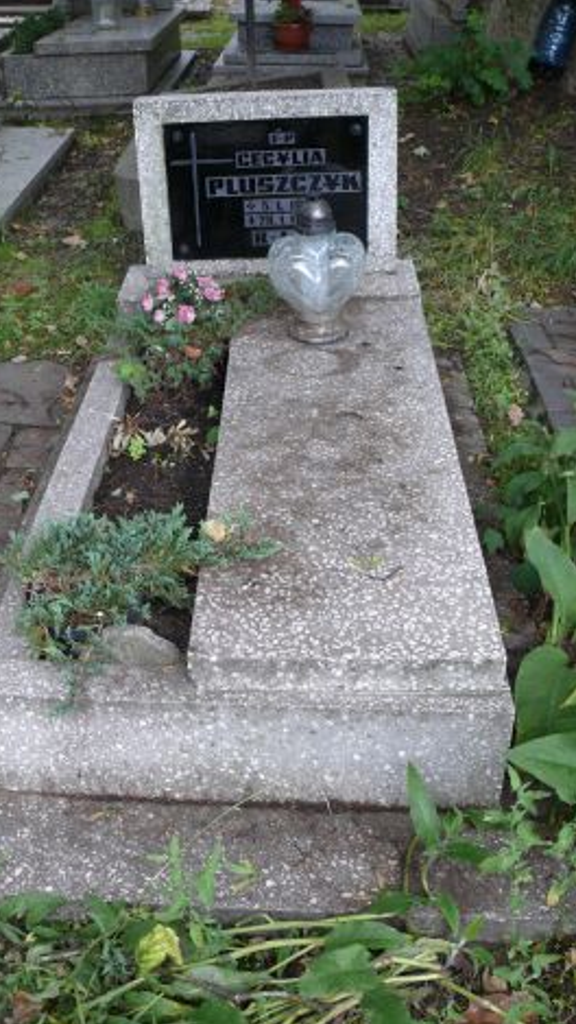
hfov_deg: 30.3
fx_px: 1058
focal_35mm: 39
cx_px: 205
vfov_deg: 51.6
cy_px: 522
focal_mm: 7.4
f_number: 2.8
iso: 100
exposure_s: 1/40
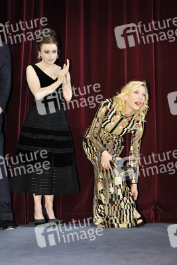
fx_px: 309
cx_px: 88
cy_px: 132
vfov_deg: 46.4
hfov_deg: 31.9
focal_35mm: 42
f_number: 5
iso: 1000
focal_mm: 42
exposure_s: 1/200
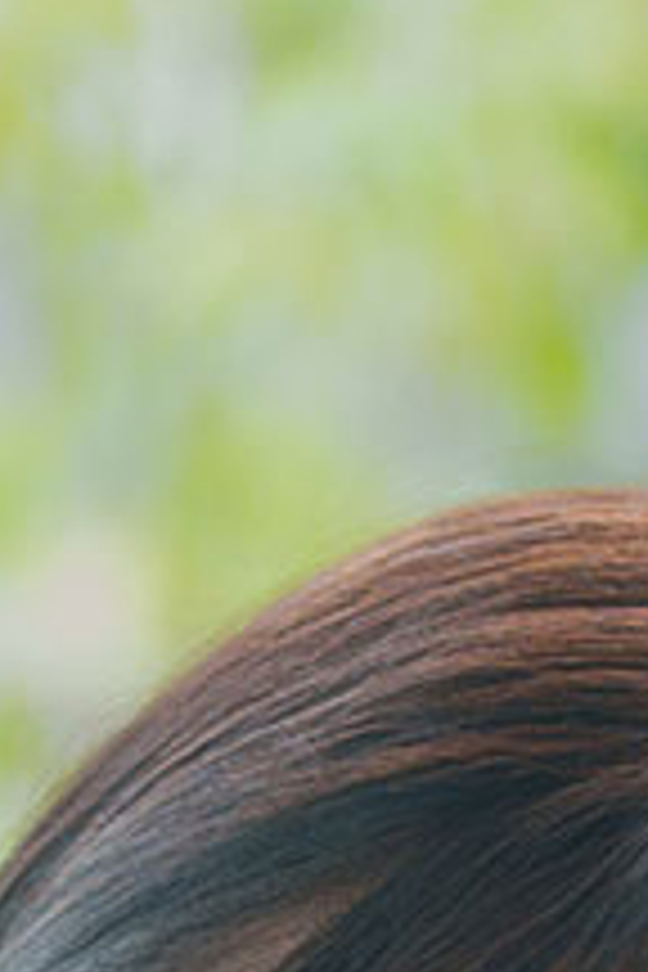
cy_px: 2570
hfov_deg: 2.5
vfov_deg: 3.7
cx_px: 470
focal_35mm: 552
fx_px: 14903
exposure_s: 1/200
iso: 800
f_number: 4
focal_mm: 93
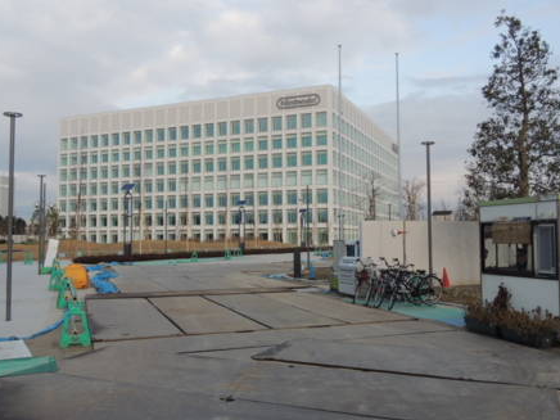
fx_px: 534
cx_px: 281
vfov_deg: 42.9
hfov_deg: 55.4
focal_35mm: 33
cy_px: 211
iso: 100
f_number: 3.1
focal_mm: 5.3
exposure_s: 1/400
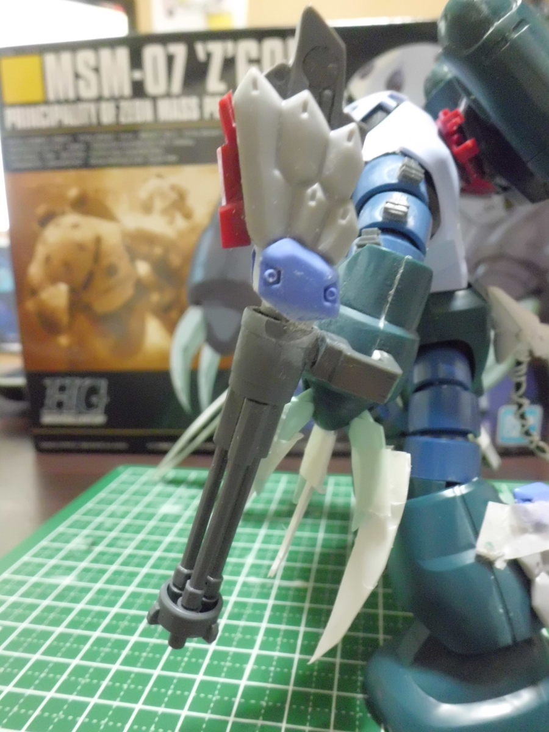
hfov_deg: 53.1
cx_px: 274
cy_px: 366
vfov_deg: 67.3
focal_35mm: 26
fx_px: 550
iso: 800
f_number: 2.8
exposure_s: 1/8
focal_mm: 4.7
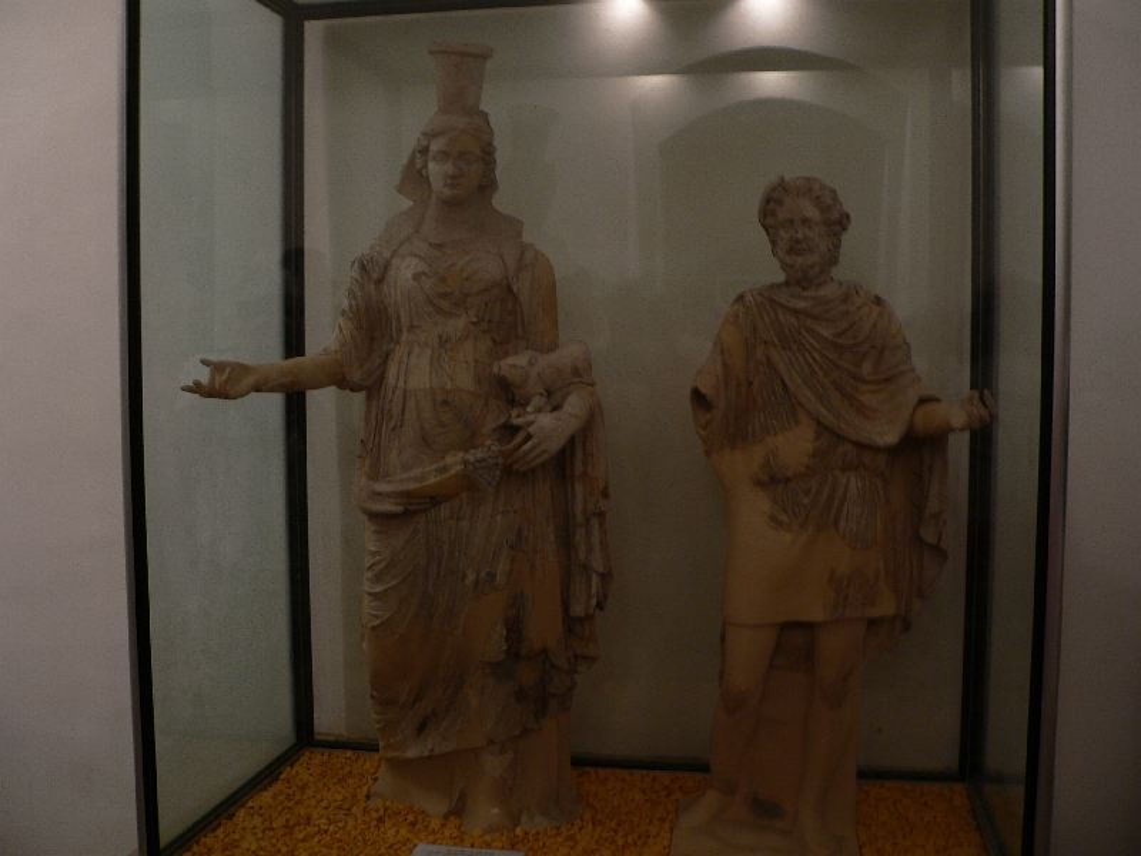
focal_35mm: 36
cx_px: 570
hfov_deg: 51.4
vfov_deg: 39.7
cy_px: 428
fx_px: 1187
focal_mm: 6
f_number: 2.8
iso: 80
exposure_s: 1/4
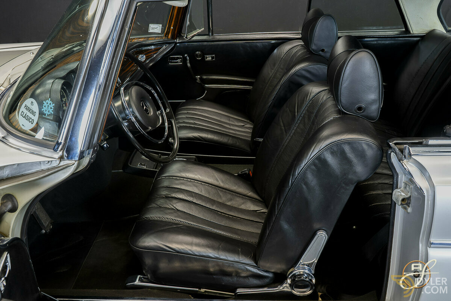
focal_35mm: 30
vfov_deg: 43.6
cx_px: 226
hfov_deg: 61.9
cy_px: 150
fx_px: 376
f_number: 11
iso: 250
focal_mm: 30
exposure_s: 2.5
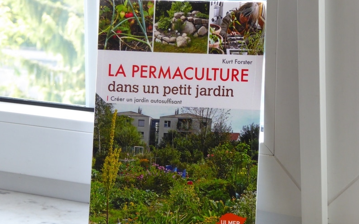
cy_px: 126
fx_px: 1028
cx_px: 181
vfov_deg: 12.5
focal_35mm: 105
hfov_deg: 19.8
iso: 400
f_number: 5
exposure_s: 1/60
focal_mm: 17.5
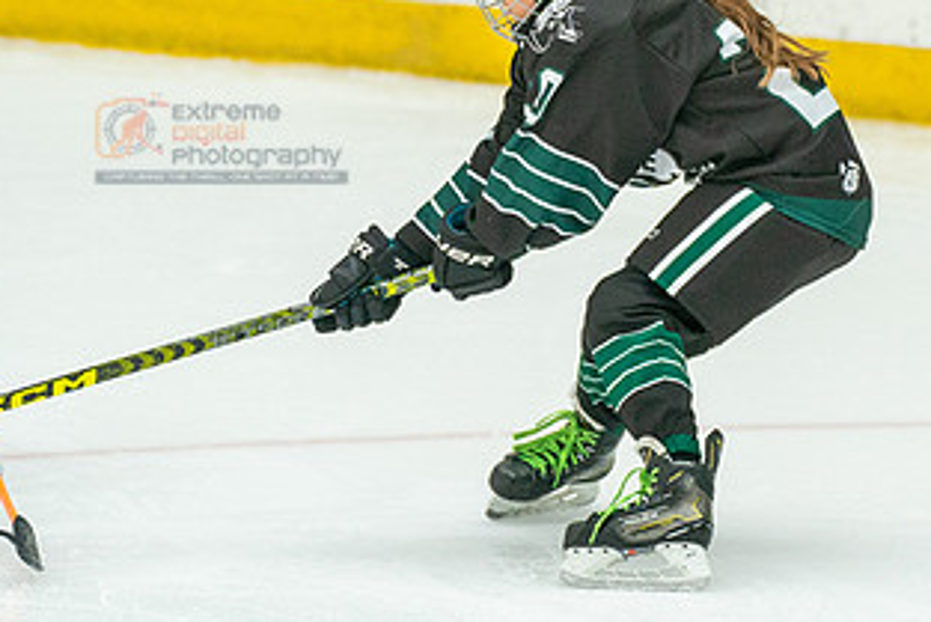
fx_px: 11435
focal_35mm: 442
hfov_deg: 4.7
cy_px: 25
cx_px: 670
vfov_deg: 3.1
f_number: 3.5
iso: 1600
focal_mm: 157
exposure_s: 1/2500
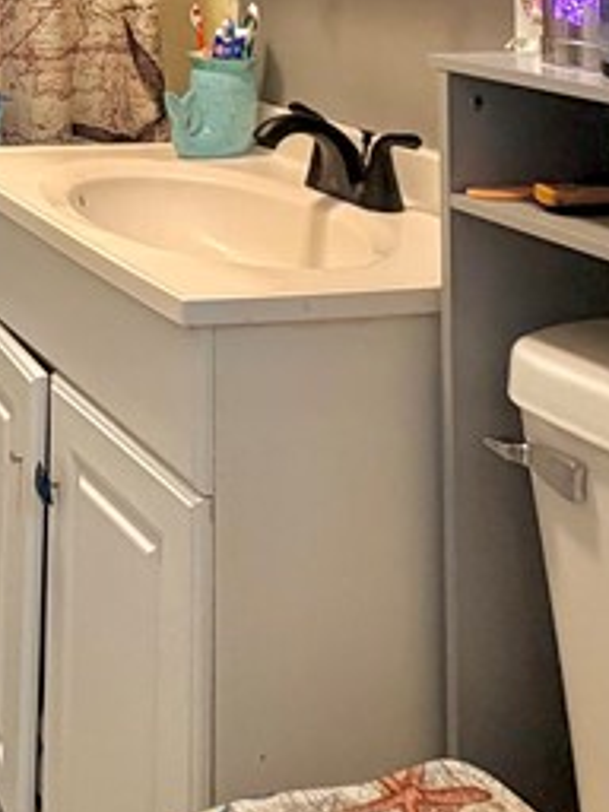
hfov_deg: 23.1
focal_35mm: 56
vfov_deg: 28.4
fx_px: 1314
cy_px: -235
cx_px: -190
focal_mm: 2.22
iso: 250
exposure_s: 1/60
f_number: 2.2
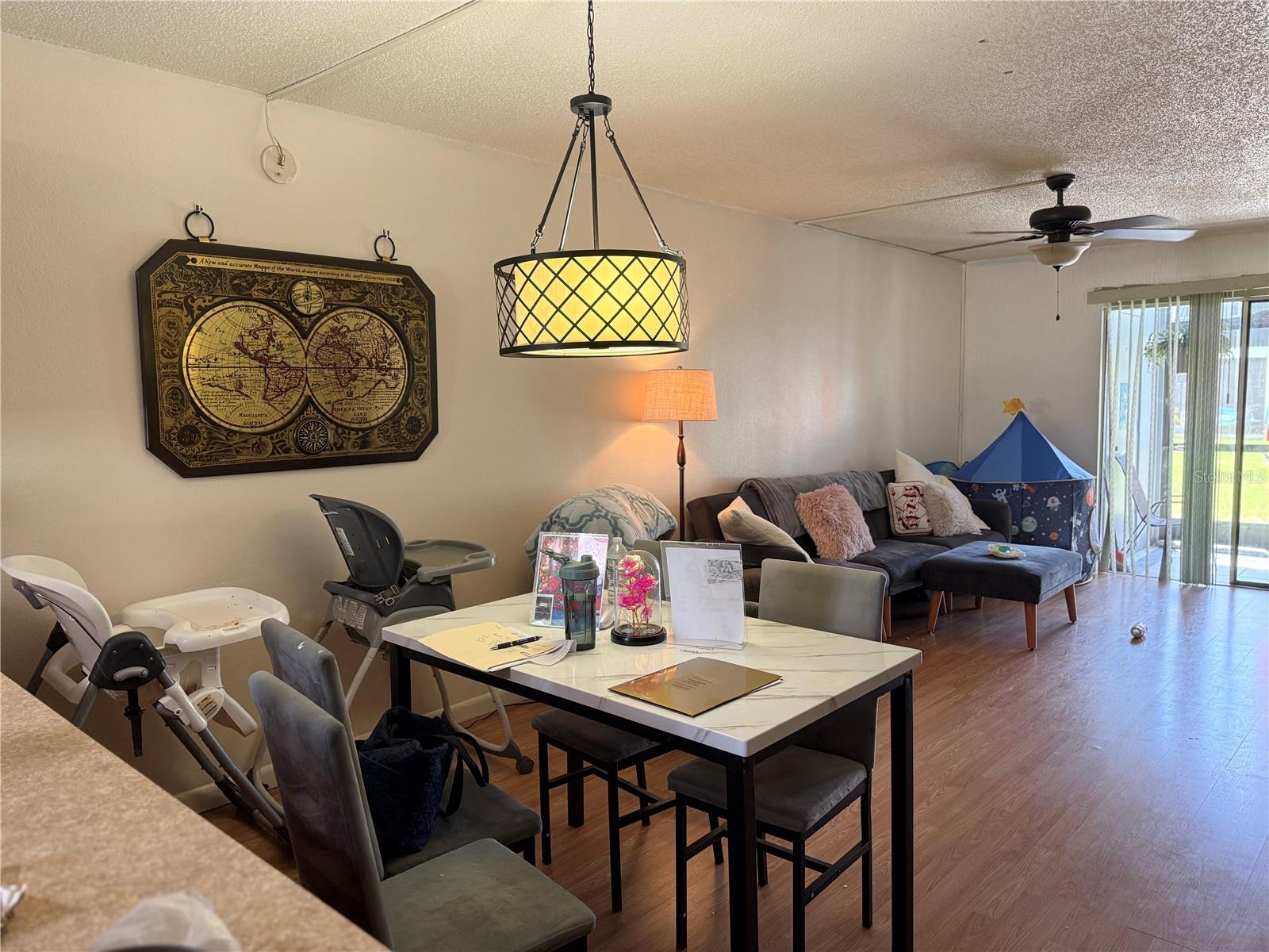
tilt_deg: -5.1
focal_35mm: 24
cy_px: 476
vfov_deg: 56.8
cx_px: 634
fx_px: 880
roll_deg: +0.6
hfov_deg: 71.6
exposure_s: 1/120
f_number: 1.78
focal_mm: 6.76
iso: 320
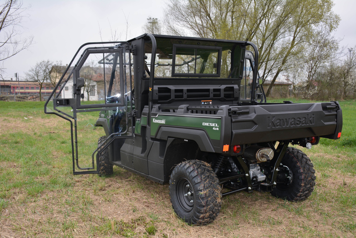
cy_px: 119
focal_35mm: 36
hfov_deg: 53.1
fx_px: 356
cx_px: 178
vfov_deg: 36.9
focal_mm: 24
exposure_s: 1/200
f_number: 5.6
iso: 100
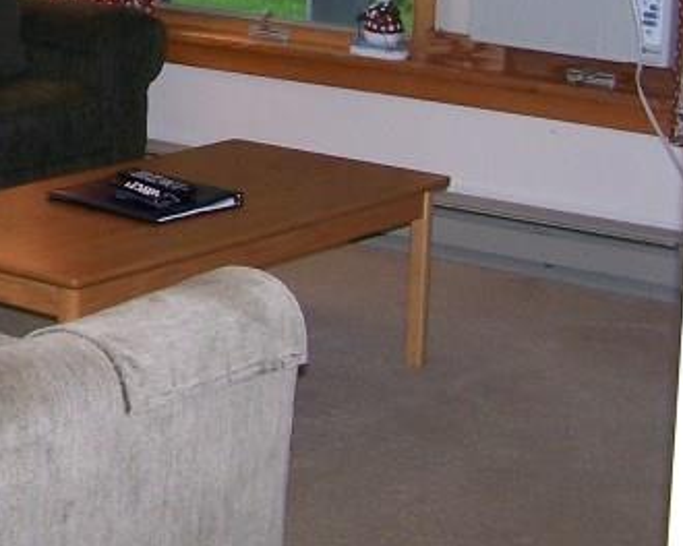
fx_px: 2325
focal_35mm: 115
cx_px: -116
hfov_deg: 16.1
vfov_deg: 12.9
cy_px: -178
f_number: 2.8
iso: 140
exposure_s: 1/60
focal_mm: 6.3
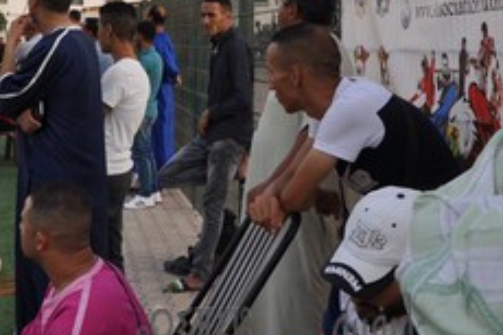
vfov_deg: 17.8
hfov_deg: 27.0
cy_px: 14
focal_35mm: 75
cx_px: 276
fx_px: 1047
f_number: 7.1
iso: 200
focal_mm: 18
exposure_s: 1/200
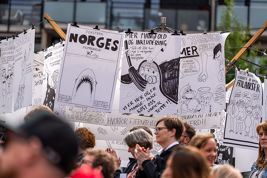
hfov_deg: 14.3
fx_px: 1061
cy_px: 89
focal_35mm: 143
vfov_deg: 9.6
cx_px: 134
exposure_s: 1/1250
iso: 100
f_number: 2.8
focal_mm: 143
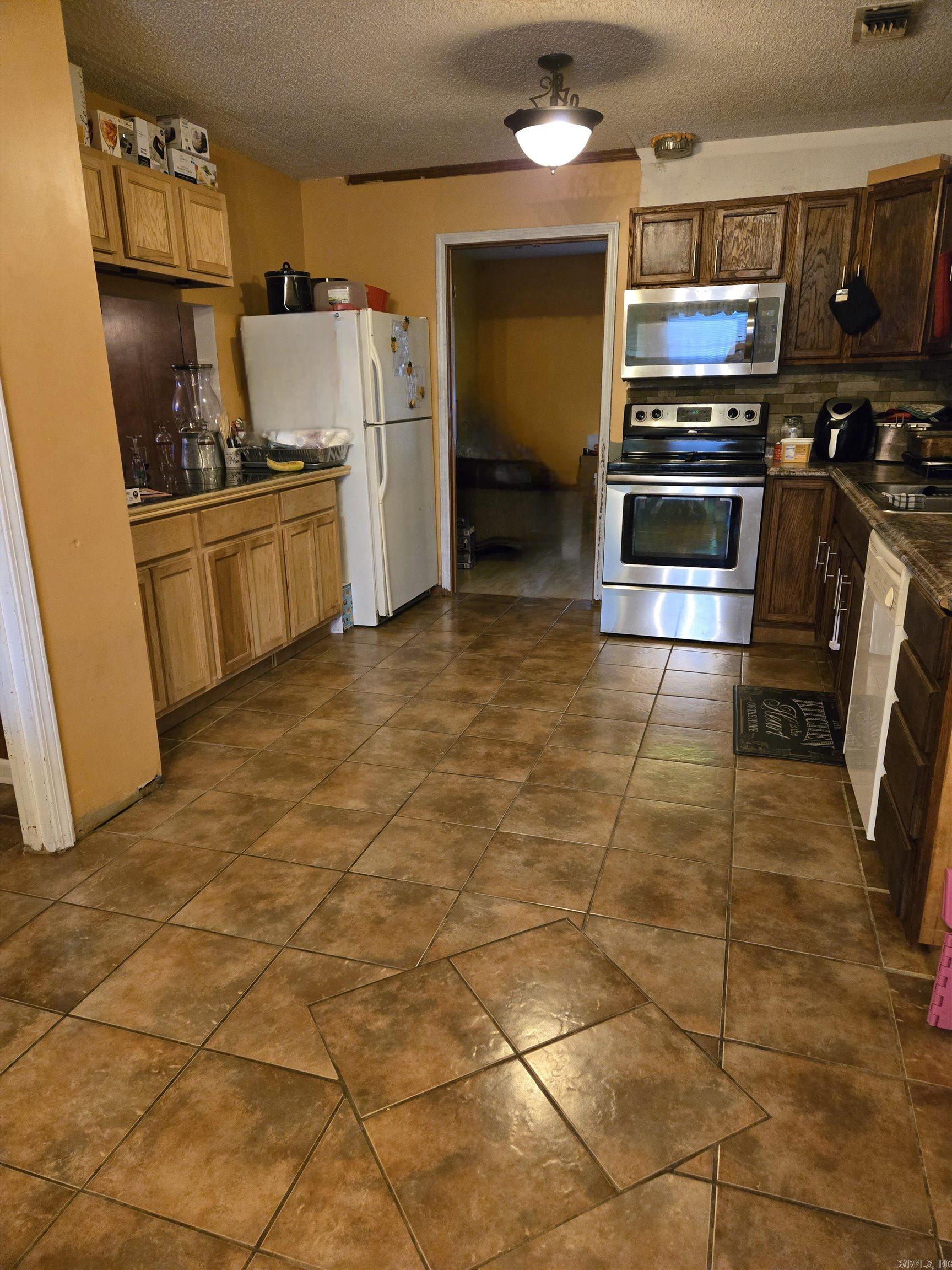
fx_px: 843
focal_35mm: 23
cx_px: 476
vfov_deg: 73.9
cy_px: 635
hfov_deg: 58.9
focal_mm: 5.4
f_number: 1.8
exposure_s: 1/60.2
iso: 1600
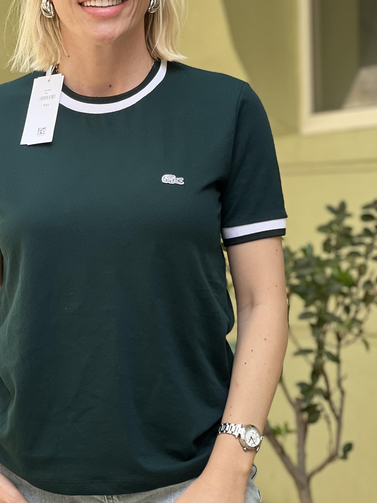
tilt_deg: +1.2
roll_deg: -0.2
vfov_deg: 15.9
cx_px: 93
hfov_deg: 11.9
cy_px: 233
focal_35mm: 124
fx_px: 1801
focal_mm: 9
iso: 64
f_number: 2.8
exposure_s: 1/121
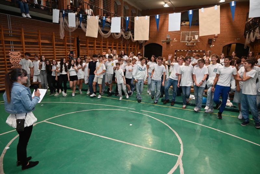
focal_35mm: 24
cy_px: 87
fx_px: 173
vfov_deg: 53.2
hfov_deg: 73.7
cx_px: 130
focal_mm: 24
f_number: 5
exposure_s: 1/100
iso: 1600
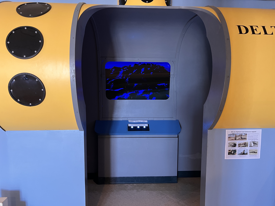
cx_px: 138
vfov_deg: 53.1
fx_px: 207
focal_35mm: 26
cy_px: 103
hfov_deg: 67.3
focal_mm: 5.7
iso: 250
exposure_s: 1/60
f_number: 1.5
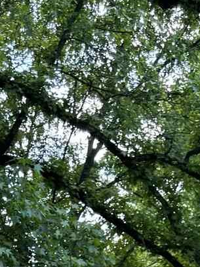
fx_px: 1048
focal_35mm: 136
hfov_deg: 10.7
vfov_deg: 11.6
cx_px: -52
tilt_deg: -8.6
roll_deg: -0.8
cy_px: 670
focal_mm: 6.76
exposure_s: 1/200
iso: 80
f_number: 1.78
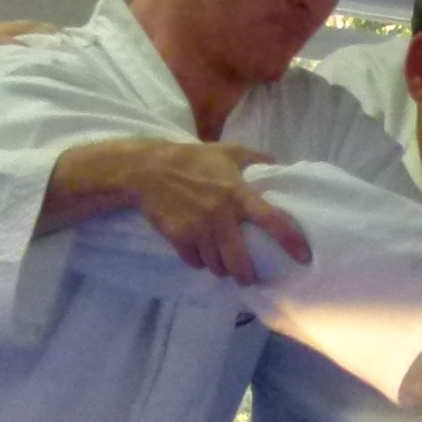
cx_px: 1079
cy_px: 543
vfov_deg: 4.7
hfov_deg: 4.6
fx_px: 5076
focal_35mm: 368
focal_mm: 9.2
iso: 400
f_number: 3.2
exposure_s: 1/40
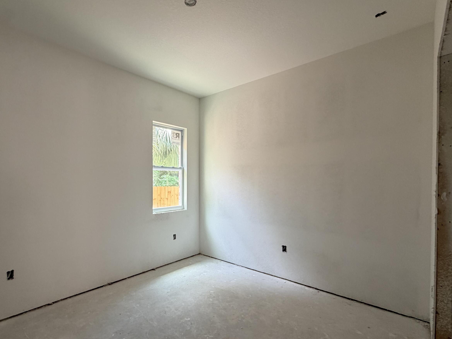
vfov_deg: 71.5
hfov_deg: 87.0
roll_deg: +0.0
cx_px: 188
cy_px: 183
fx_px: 235
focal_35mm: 18
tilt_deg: -0.9
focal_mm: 2.22
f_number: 2.2
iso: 250
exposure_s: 1/121
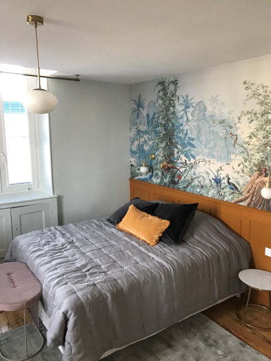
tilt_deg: -7.7
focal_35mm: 28
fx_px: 292
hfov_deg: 49.7
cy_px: 180
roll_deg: -1.1
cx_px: 136
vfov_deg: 63.4
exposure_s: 1/20
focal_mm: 3.99
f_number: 1.8
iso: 32
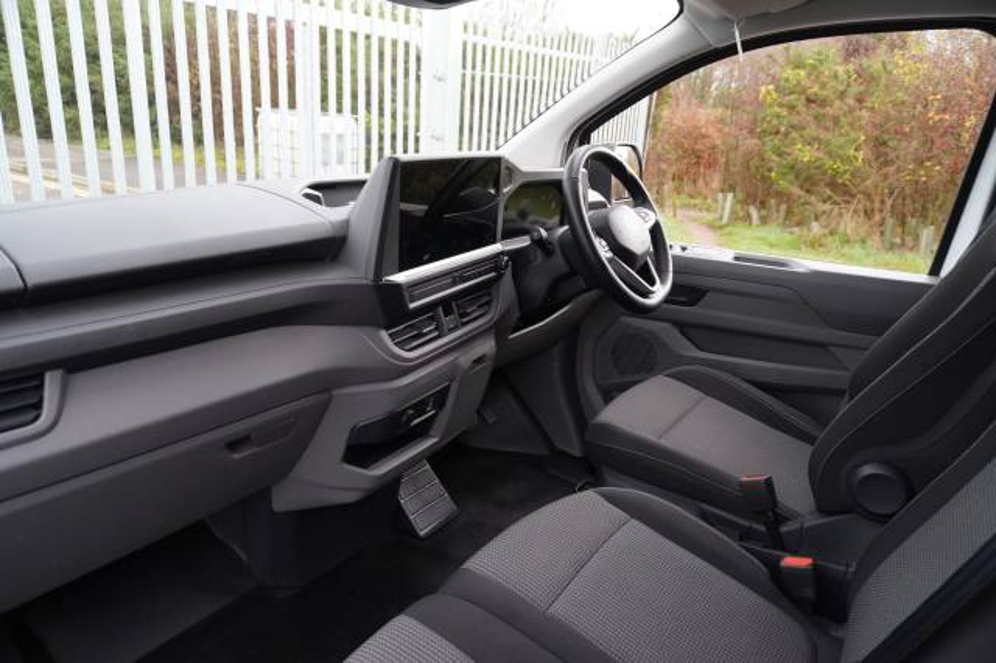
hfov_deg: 73.8
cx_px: 498
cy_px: 332
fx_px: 664
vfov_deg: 53.1
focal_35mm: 24
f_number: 3.5
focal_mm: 16
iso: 2000
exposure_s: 1/200
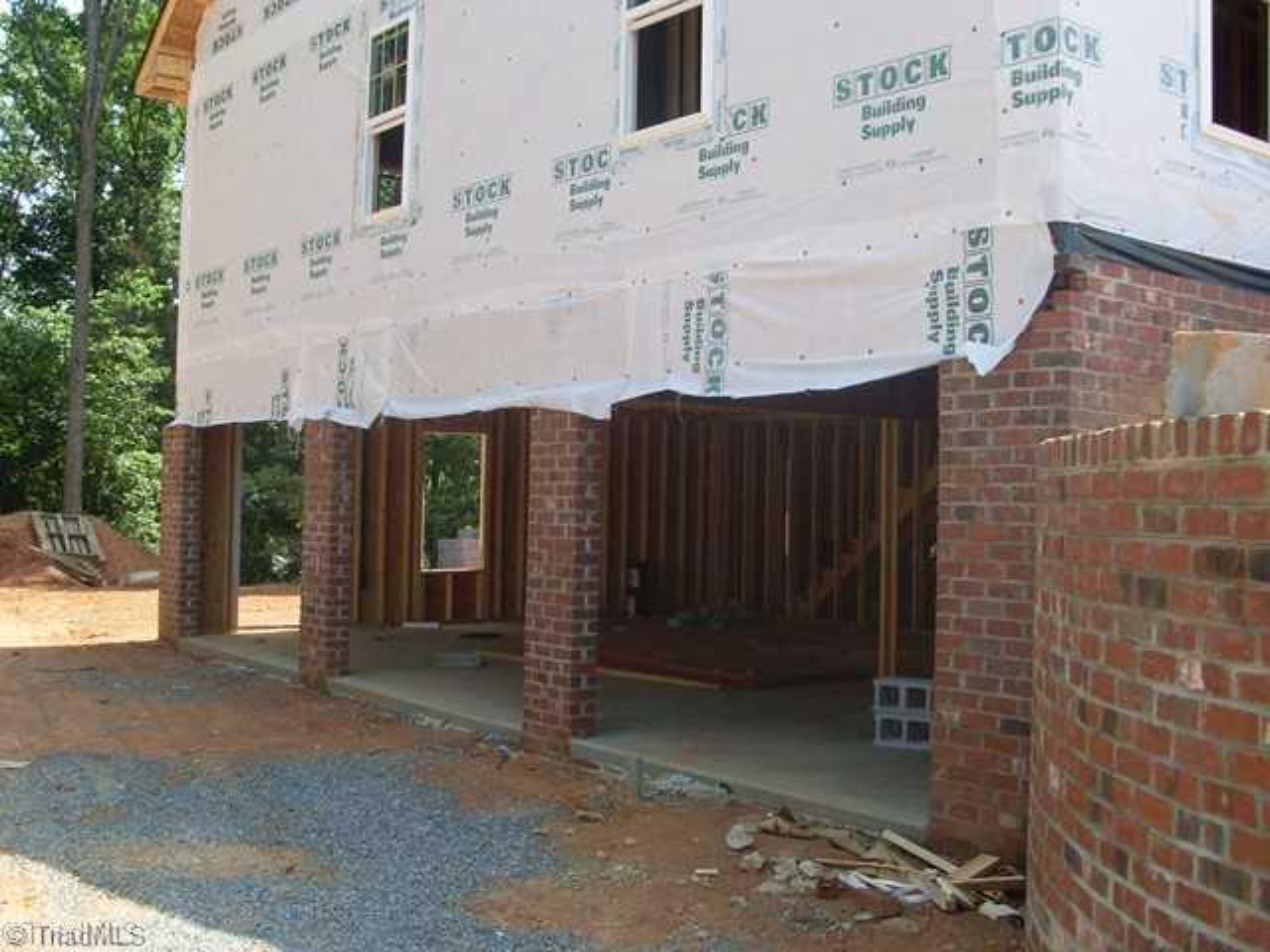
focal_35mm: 38
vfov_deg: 37.7
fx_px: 1394
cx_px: 635
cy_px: 476
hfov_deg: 49.0
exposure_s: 1/90
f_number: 7.7
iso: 80
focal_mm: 6.3
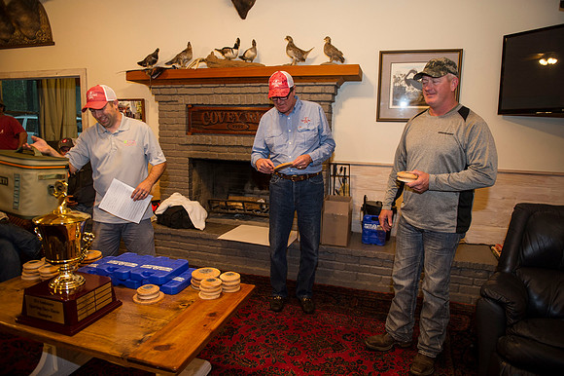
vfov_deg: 53.1
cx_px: 282
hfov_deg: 73.8
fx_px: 376
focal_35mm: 24
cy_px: 188
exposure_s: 1/100
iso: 1600
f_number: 2.8
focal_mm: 24
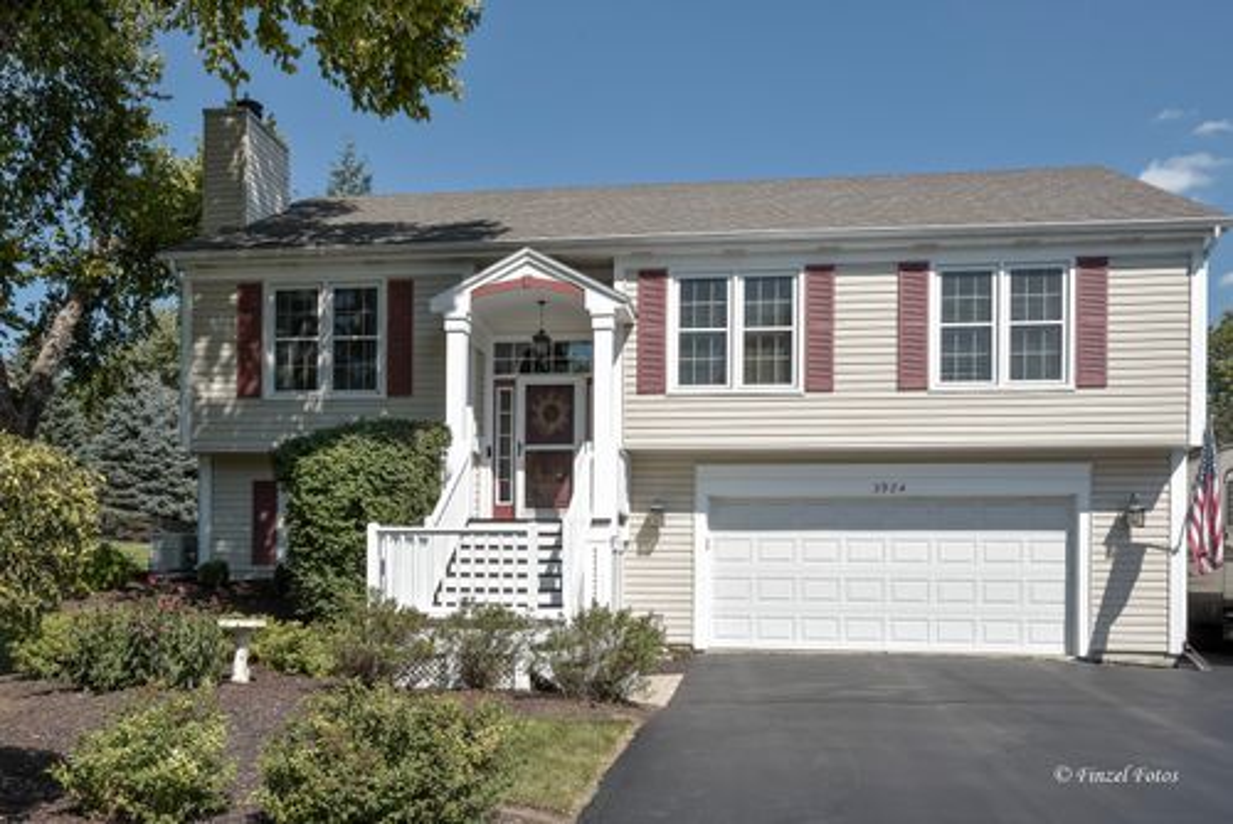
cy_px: 412
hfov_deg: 60.3
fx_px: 1062
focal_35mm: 31
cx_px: 616
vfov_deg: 42.4
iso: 200
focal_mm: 31
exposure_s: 1/320
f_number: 11
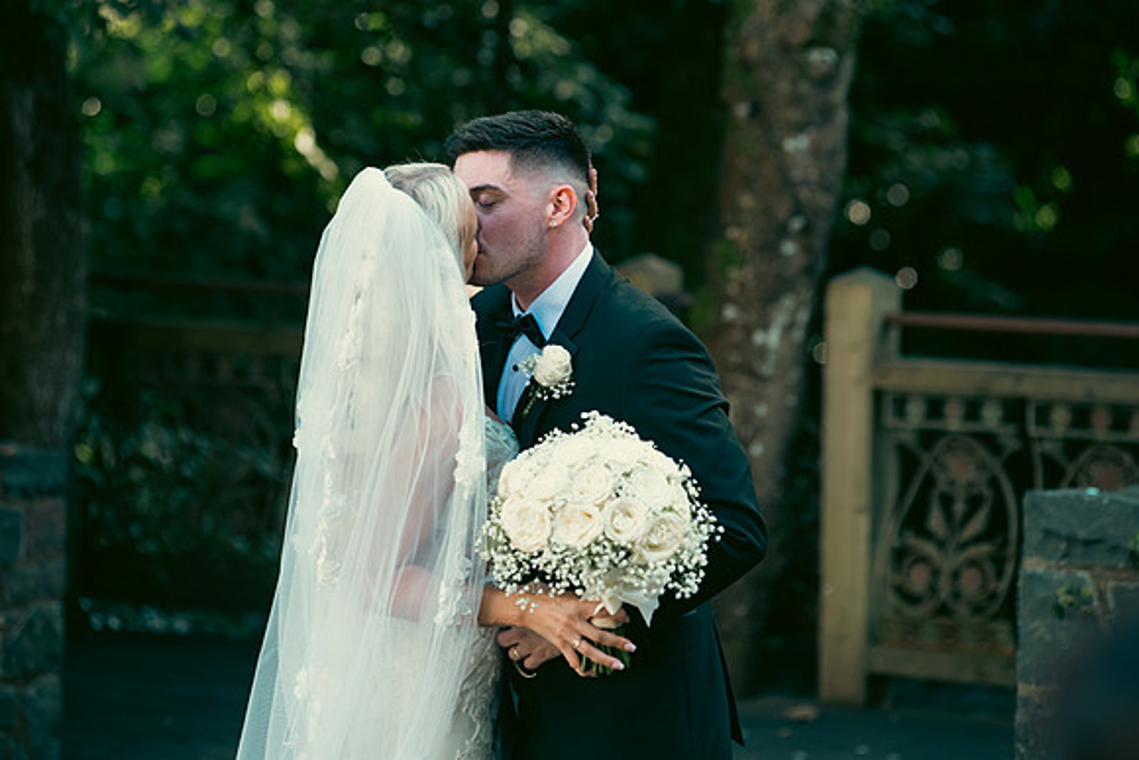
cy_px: 380
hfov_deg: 14.2
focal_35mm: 145
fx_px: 4588
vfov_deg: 9.5
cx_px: 570
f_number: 3.5
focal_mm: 145
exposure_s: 1/200
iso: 200
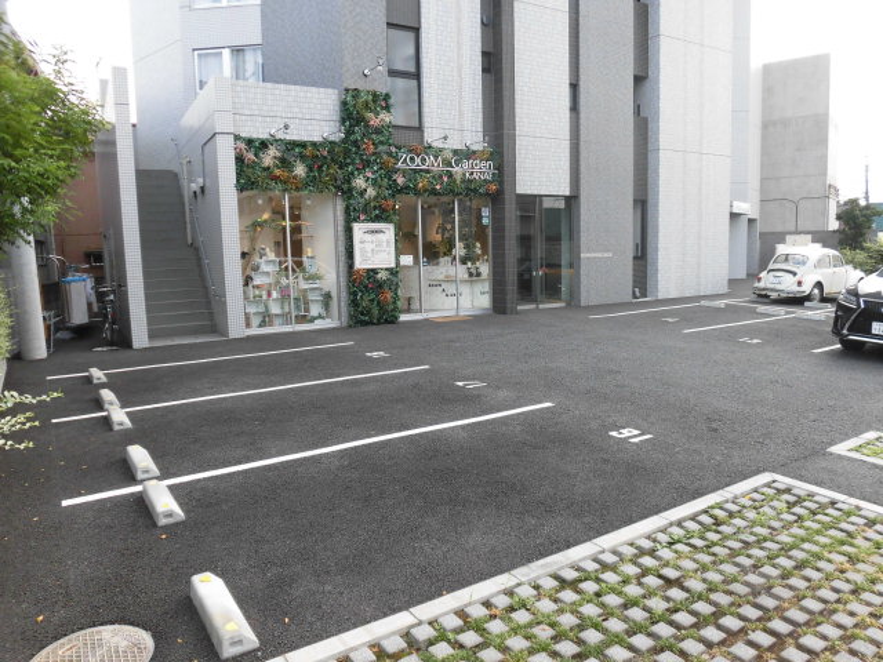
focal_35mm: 24
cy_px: 331
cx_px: 442
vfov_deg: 56.8
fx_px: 612
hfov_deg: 71.6
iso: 100
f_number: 3.1
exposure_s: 1/125
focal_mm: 4.3
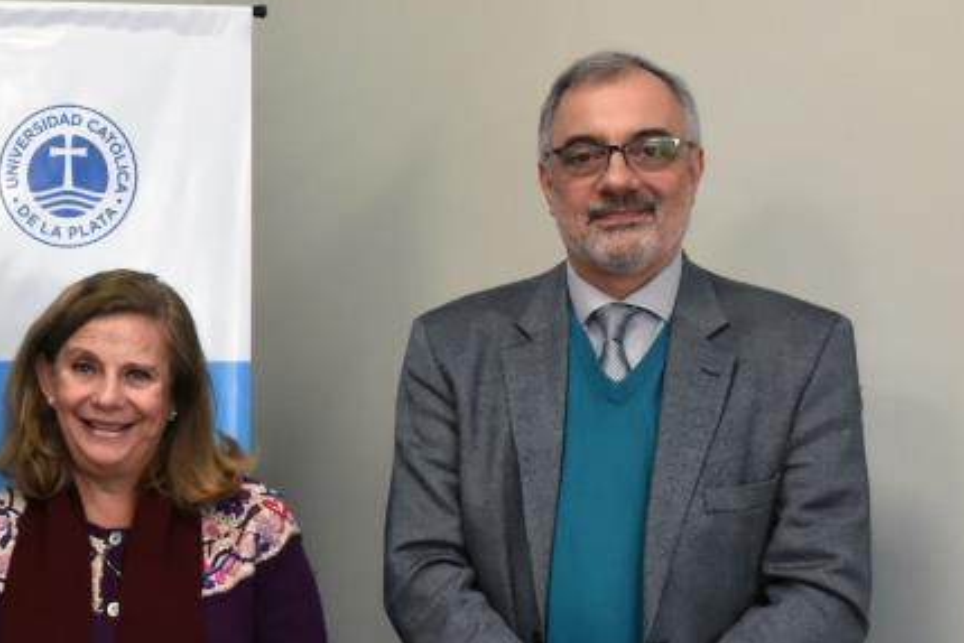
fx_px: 2202
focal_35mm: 82
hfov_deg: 23.1
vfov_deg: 16.6
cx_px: -128
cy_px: 351
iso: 1600
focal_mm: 23
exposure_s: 1/160
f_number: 6.3
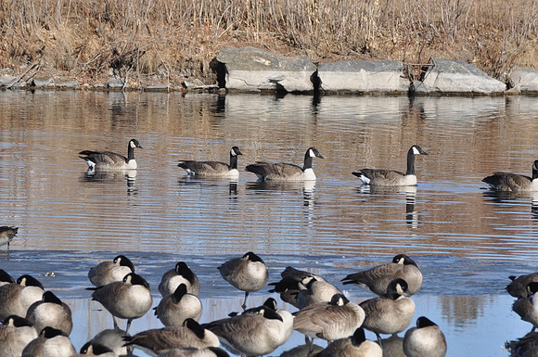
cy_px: 178
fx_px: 6044
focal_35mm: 405
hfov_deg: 5.1
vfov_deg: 3.4
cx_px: 269
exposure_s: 1/125
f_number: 18
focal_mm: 270
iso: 200
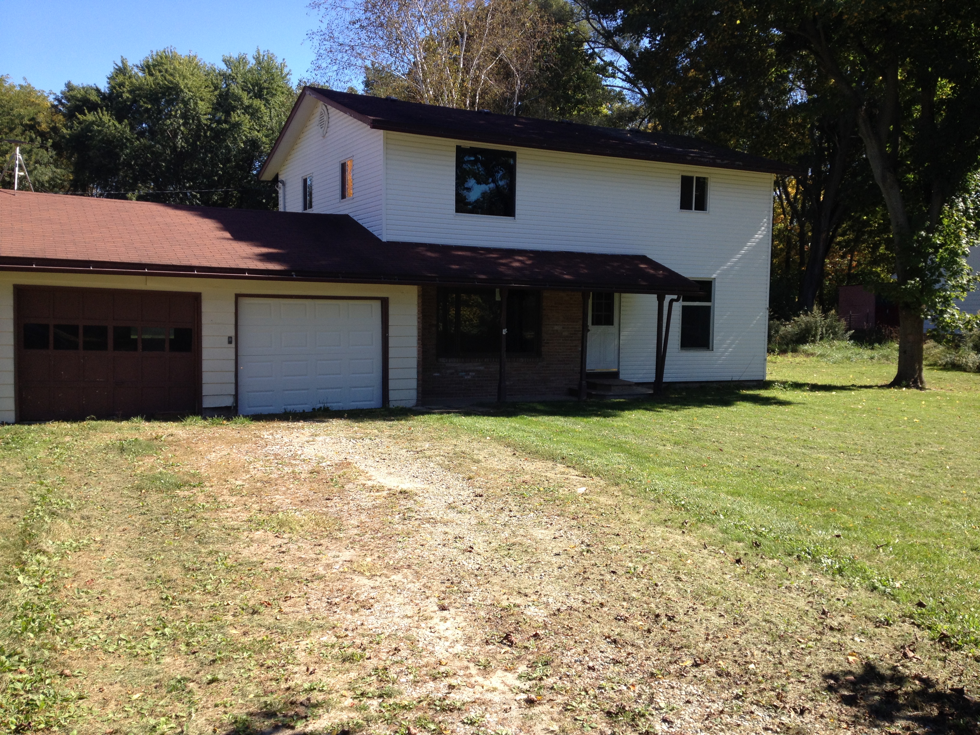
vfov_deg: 40.7
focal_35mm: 35
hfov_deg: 52.6
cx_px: 490
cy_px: 368
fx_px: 991
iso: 50
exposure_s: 1/635
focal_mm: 4.28
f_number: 2.4
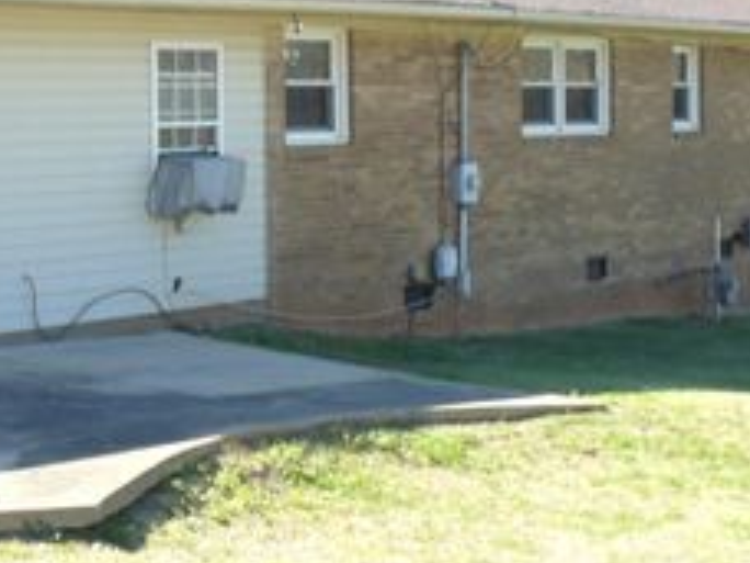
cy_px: 262
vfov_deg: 18.7
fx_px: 1712
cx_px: 72
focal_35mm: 79
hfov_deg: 24.0
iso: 100
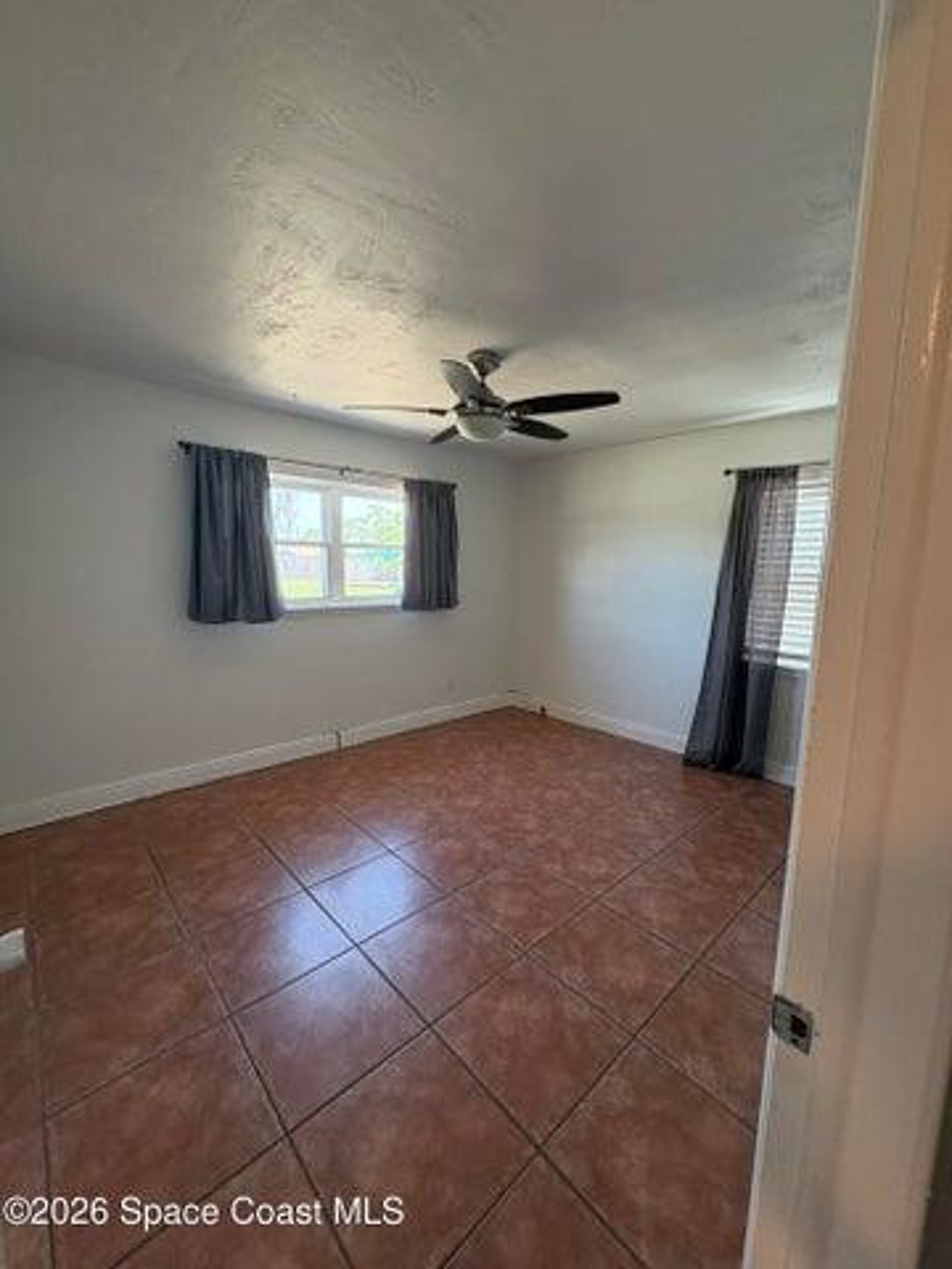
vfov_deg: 102.1
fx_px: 513
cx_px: 476
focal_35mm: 14
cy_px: 634
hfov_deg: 85.7
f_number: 2.2
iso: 320
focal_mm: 2.22
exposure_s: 1/120
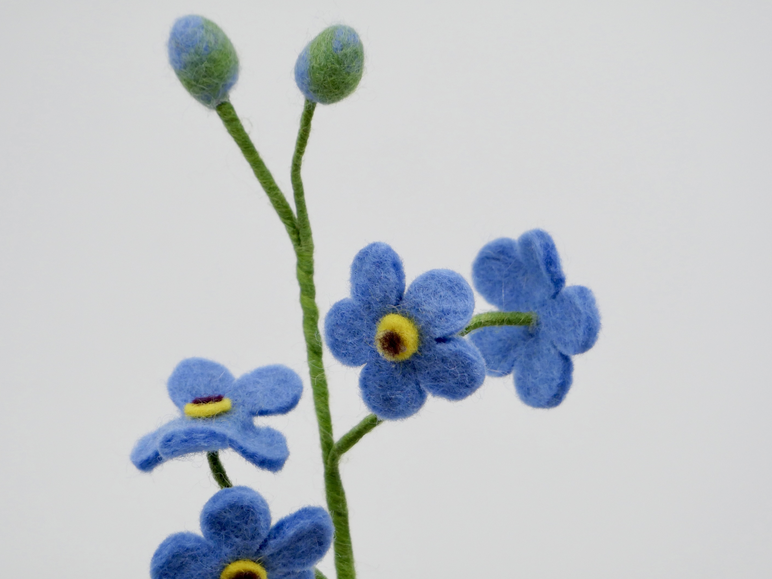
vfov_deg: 3.6
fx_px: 9099
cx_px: 379
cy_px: 315
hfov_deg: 4.9
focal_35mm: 408
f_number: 5.7
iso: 500
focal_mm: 156
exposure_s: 1/400
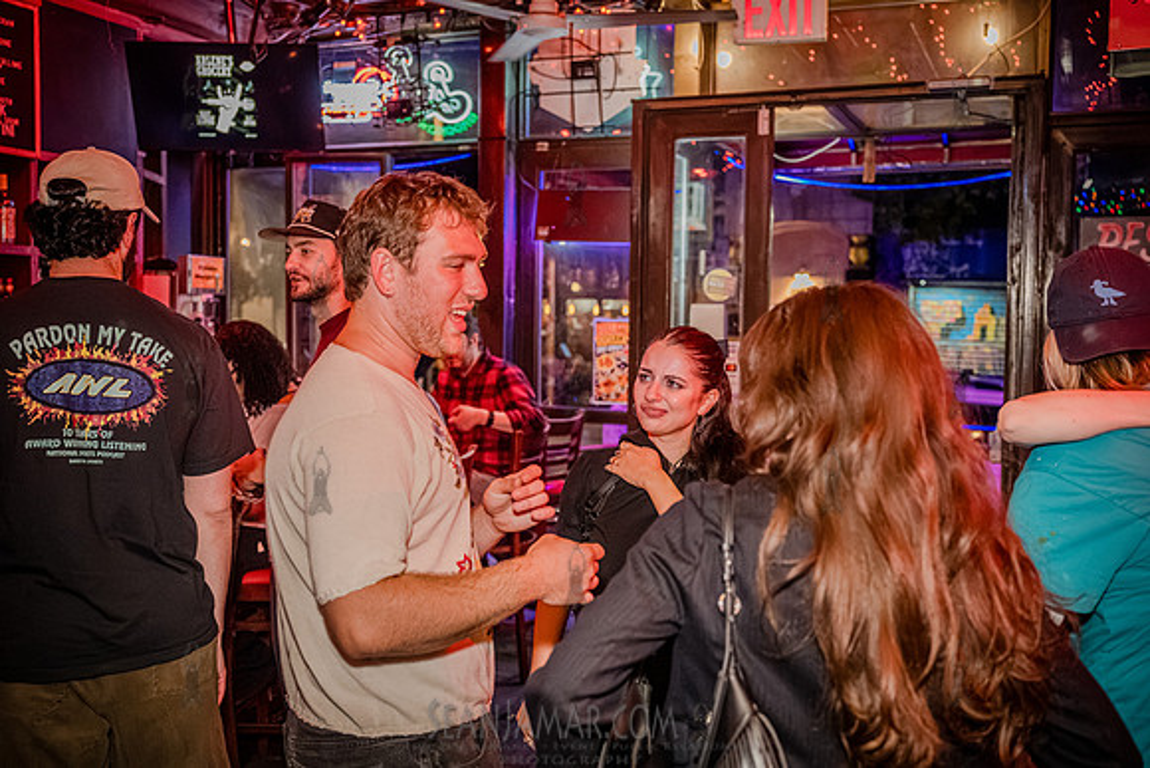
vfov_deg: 37.9
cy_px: 384
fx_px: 1118
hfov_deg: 54.4
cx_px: 575
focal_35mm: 35
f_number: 3.2
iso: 16000
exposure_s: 1/320
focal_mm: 35
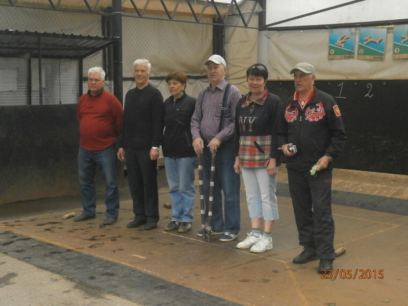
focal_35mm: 53
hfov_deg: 36.2
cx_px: 204
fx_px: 625
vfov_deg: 27.5
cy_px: 153
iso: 640
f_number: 4.1
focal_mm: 9.4
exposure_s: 1/250
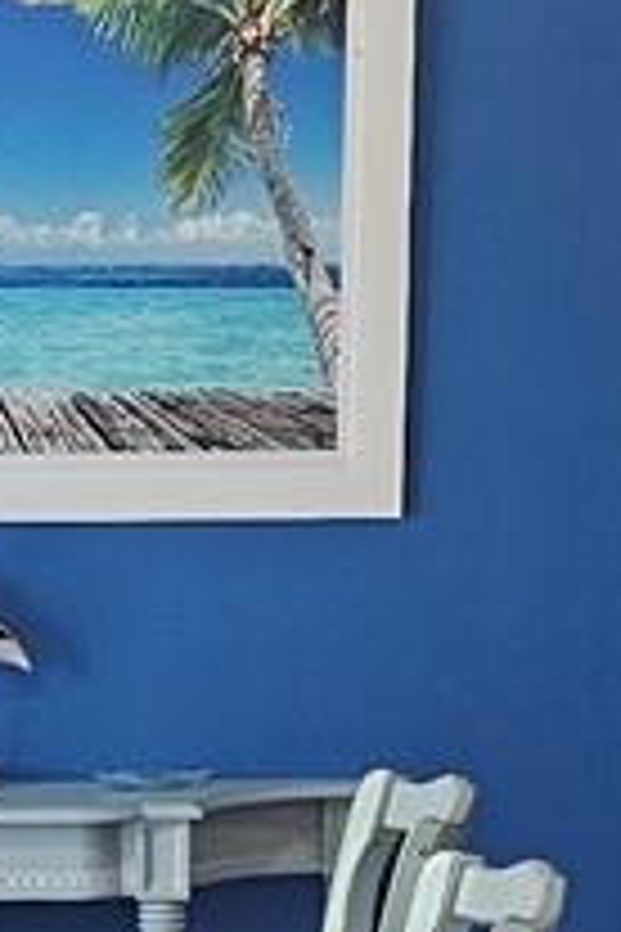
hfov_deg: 7.3
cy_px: 1072
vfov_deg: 10.9
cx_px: -284
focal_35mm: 185
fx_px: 4787
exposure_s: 1/120
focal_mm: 6.3
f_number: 1.7
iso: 125
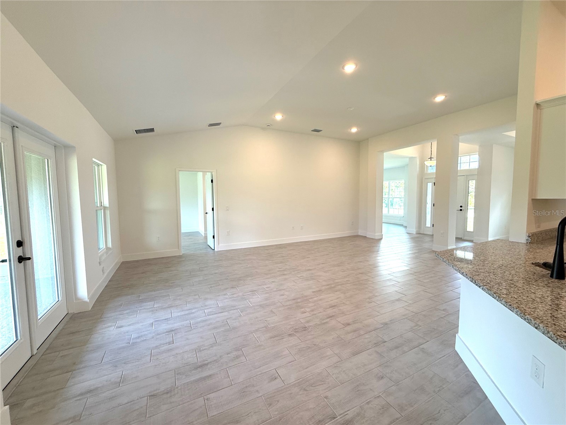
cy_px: 212
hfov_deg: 102.1
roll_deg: -0.2
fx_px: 229
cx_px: 283
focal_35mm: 14
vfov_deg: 85.7
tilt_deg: -3.5
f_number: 2.2
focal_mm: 2.22
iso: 125
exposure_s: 1/120
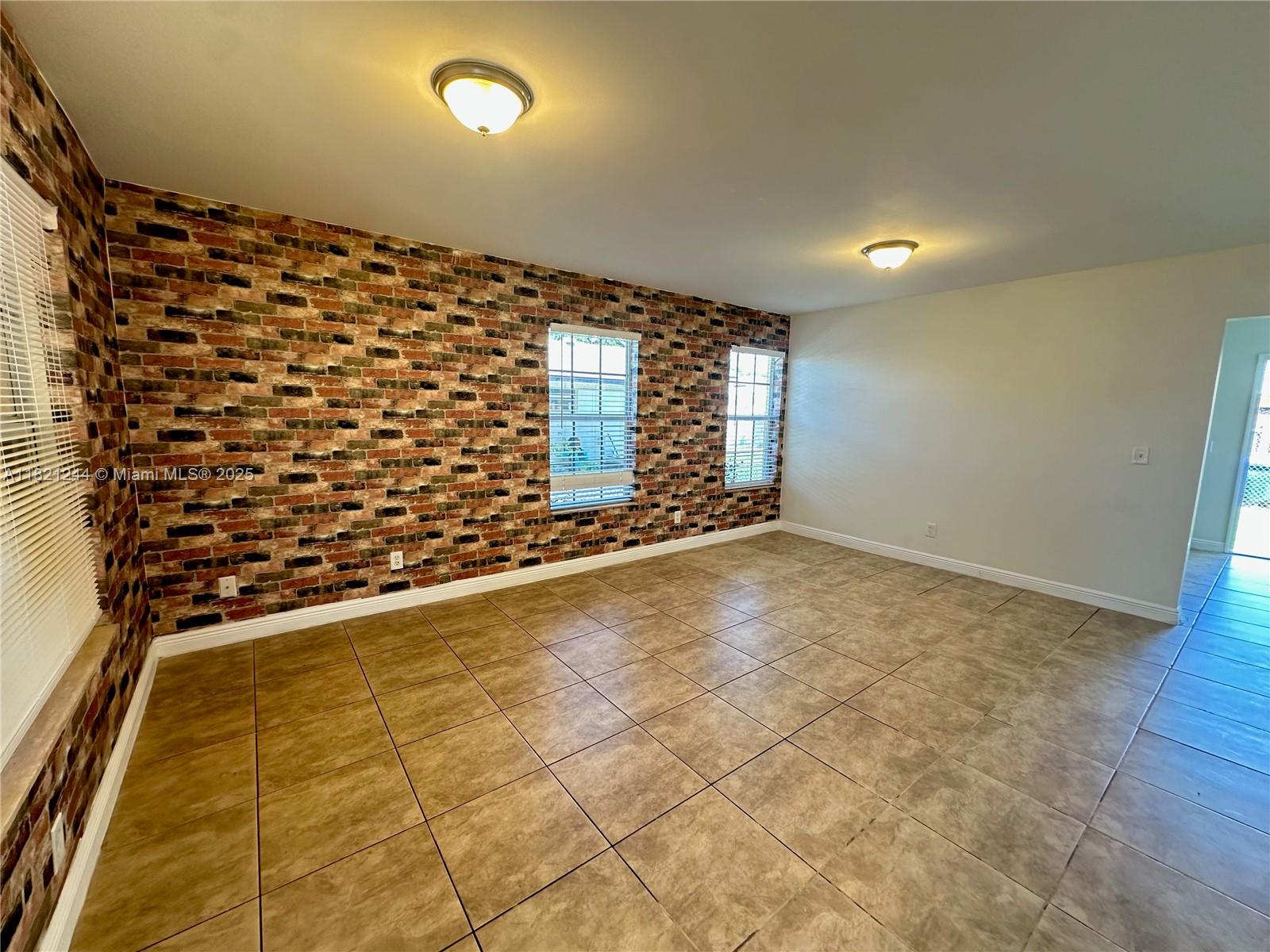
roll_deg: -1.3
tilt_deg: -7.5
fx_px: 514
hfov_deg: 102.1
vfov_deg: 85.7
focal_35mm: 14
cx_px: 635
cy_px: 476
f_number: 2.2
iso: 160
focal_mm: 2.22
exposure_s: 1/60
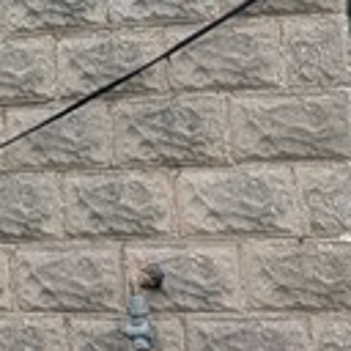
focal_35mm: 169
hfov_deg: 10.1
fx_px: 1939
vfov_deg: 9.3
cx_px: -138
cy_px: -494
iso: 18
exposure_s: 1/917
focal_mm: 6.9
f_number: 1.68
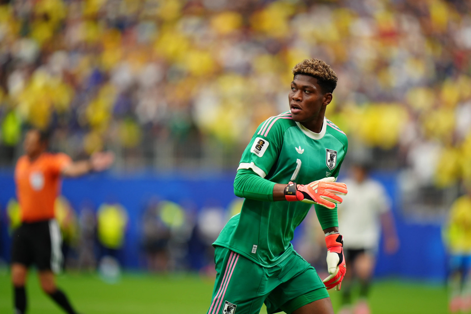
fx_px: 5233
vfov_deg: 3.4
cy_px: 157
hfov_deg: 5.2
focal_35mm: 400
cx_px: 236
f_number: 2.8
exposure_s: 1/2000
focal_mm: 400
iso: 1250
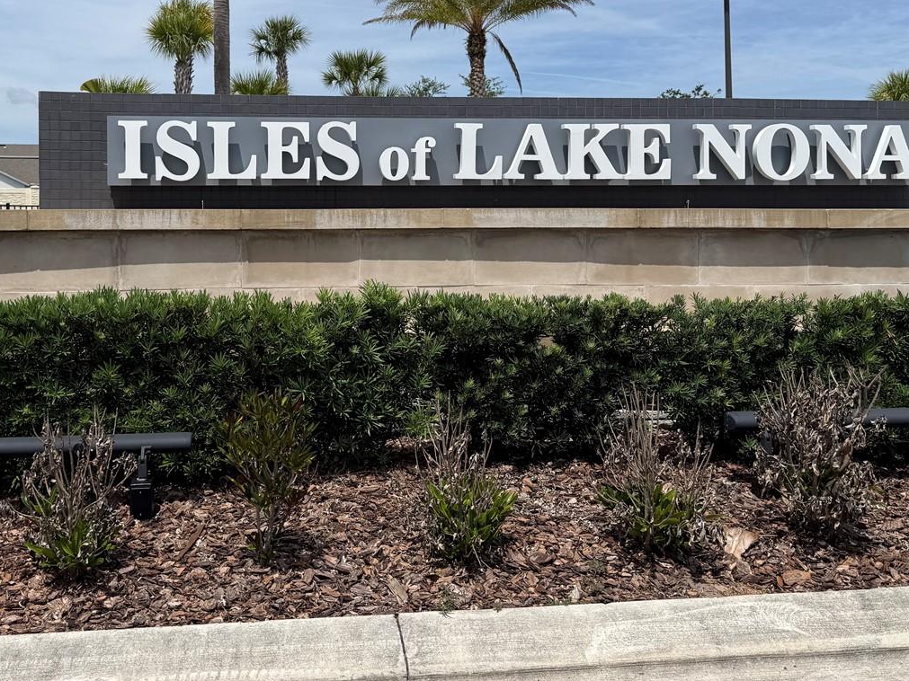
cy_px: 195
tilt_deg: -0.6
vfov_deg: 37.1
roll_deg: +2.3
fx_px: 998
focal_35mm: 38
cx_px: 335
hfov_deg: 48.5
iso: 80
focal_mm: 6.76
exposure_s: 1/6711
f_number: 1.78
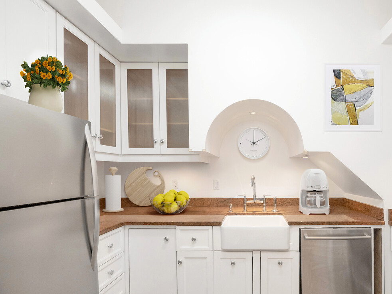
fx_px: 215
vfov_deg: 68.1
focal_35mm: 19
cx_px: 263
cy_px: 174
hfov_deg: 81.7
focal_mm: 7
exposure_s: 1/15
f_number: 4
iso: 250
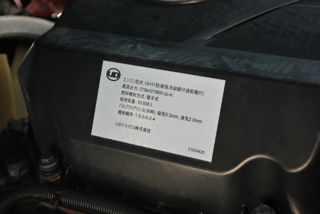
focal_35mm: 82
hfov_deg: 24.6
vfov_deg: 16.6
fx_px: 734
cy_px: 107
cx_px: 160
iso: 400
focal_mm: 55
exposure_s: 1/50
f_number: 5.6
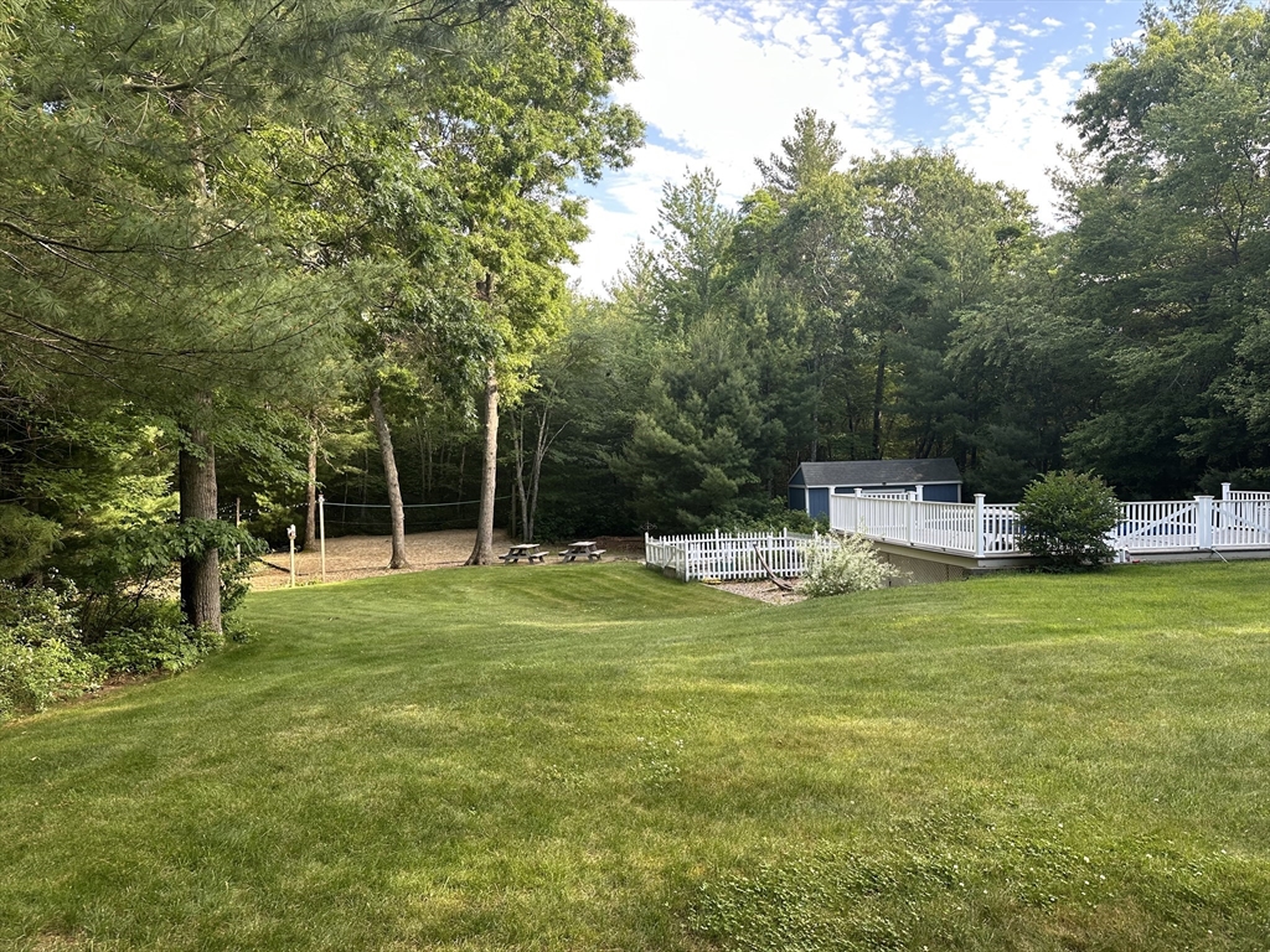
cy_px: 476
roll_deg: +1.4
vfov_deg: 56.8
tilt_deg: +3.5
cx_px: 635
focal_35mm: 24
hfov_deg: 71.6
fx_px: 881
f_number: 1.78
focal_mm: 6.86
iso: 80
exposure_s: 1/294
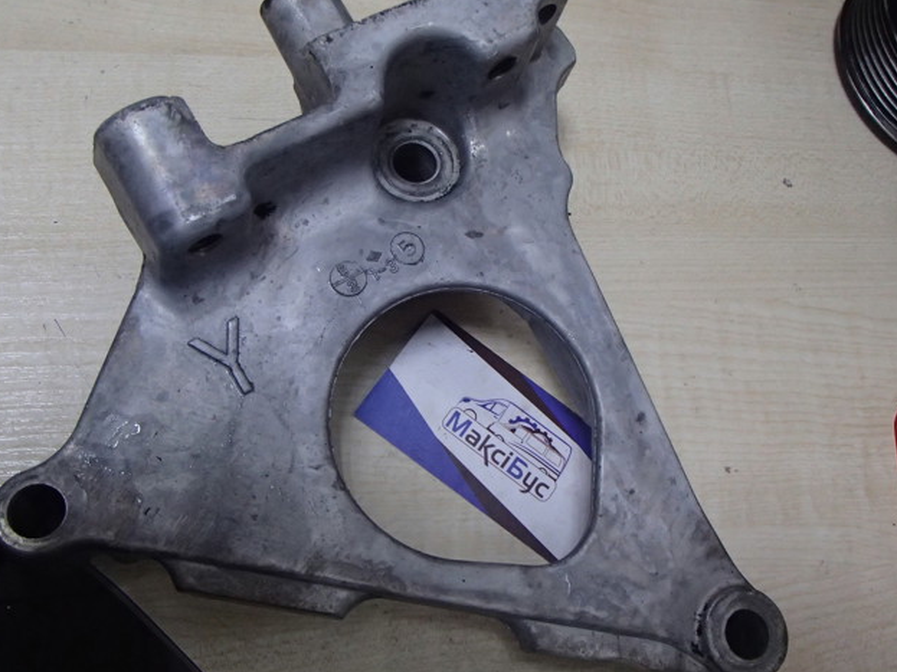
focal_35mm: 38
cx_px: 442
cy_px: 329
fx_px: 984
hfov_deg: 49.0
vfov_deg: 37.7
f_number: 4.7
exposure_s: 1/50
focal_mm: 6.64
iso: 800
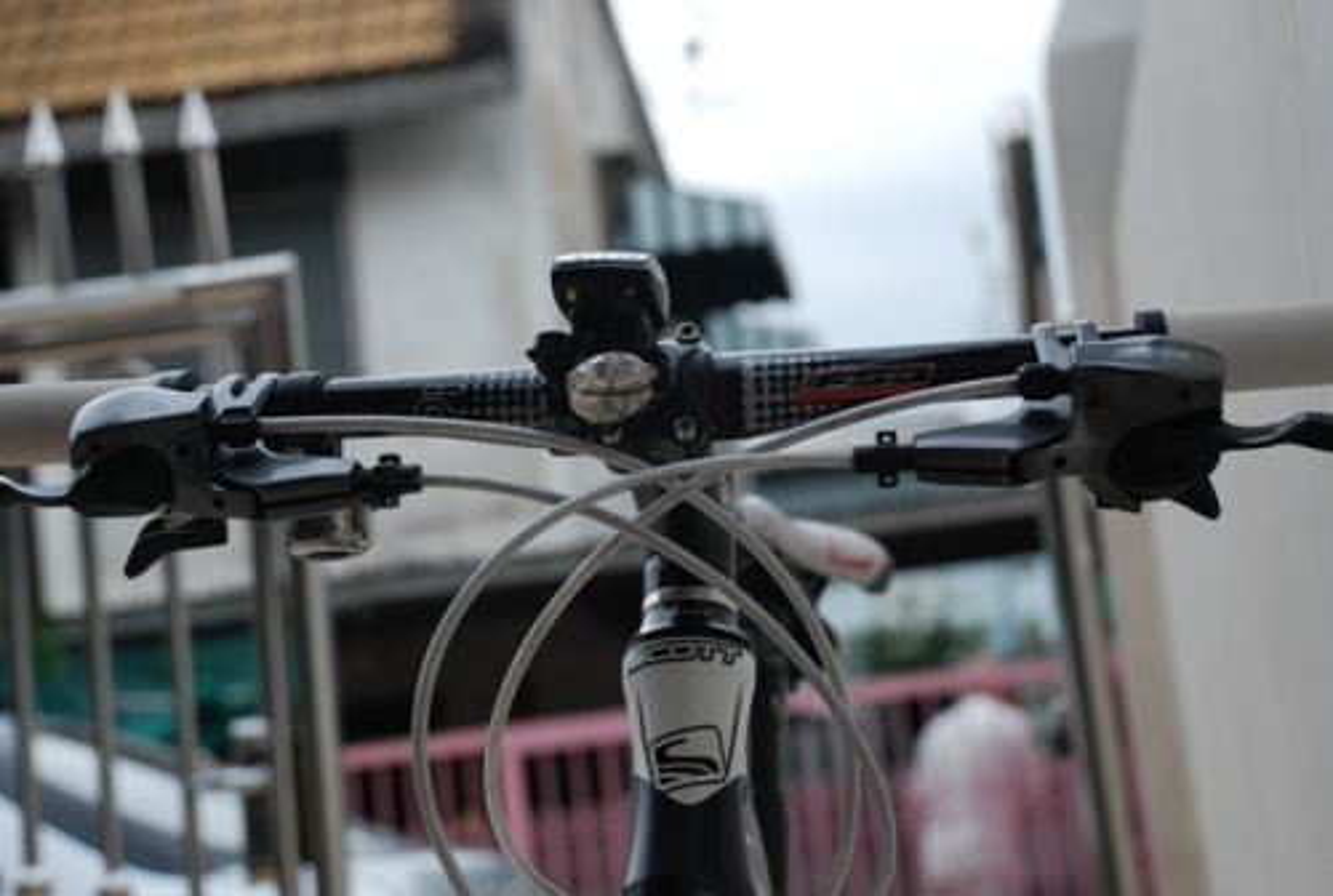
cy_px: 448
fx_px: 3229
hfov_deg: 23.3
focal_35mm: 87
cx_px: 666
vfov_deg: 15.8
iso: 400
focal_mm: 58
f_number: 5.3
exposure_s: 1/100
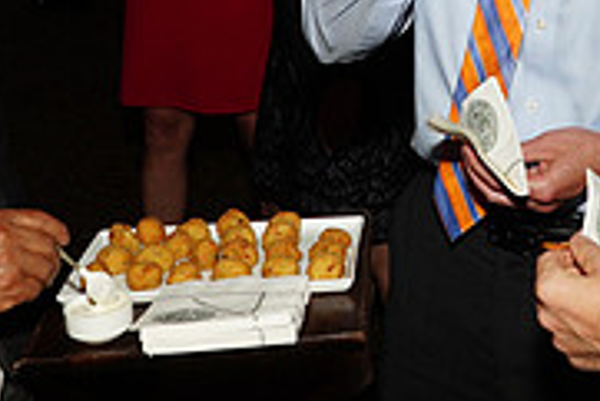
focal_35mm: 93
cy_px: -141
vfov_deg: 14.1
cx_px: 368
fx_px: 1551
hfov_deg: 21.9
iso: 500
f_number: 5.6
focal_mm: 29
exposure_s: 1/125
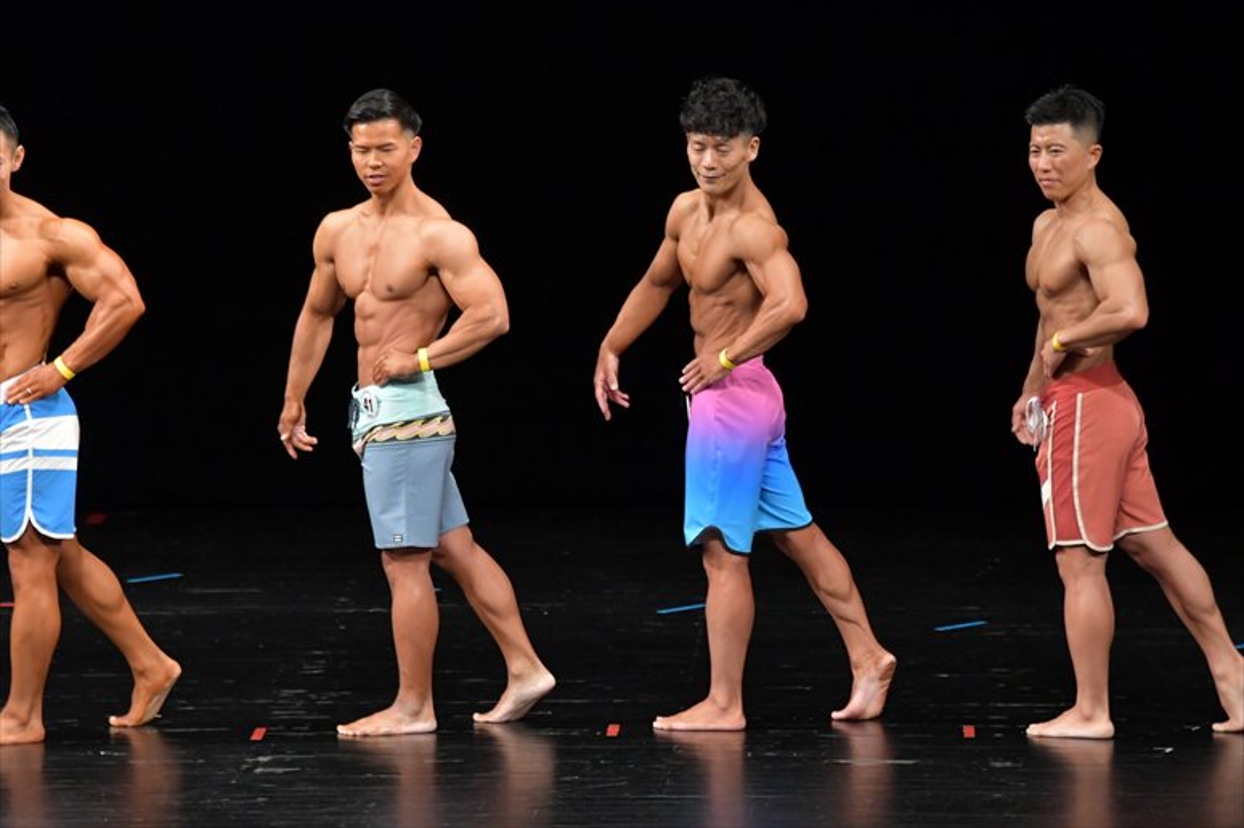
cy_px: 414
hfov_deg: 7.6
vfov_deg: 5.1
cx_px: 622
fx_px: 9326
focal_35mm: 270
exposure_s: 1/400
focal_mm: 180
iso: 3200
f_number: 5.6
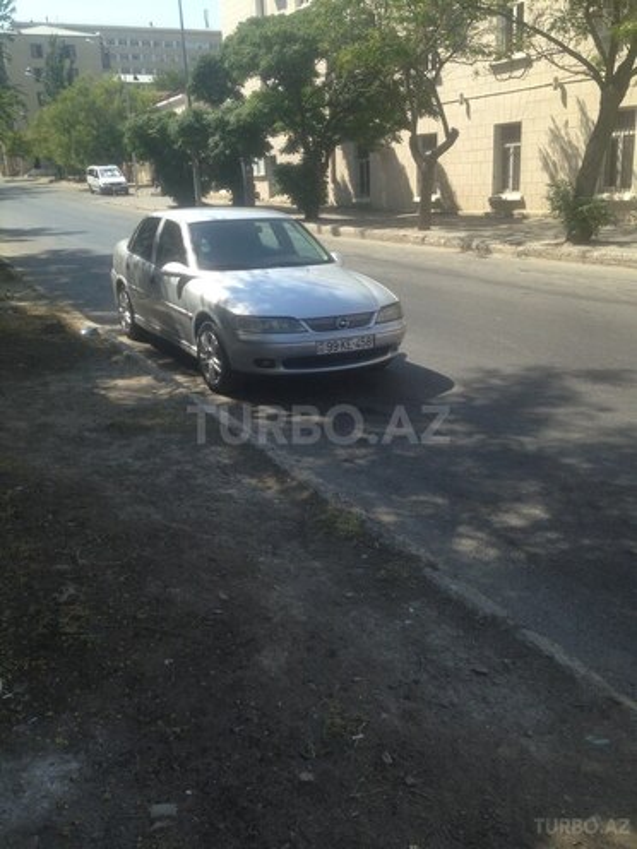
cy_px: 424
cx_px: 318
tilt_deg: -13.0
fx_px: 810
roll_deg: -0.1
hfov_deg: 42.9
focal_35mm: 33
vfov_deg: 55.4
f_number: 2.4
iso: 50
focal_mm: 4.12
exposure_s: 1/775
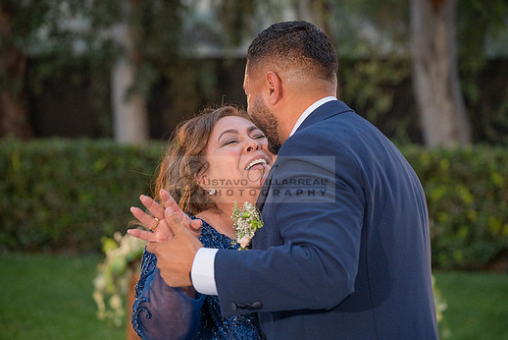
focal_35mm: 113
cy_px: 179
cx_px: 252
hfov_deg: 18.1
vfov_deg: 12.1
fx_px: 1595
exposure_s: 1/200
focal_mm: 101
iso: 1600
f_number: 4
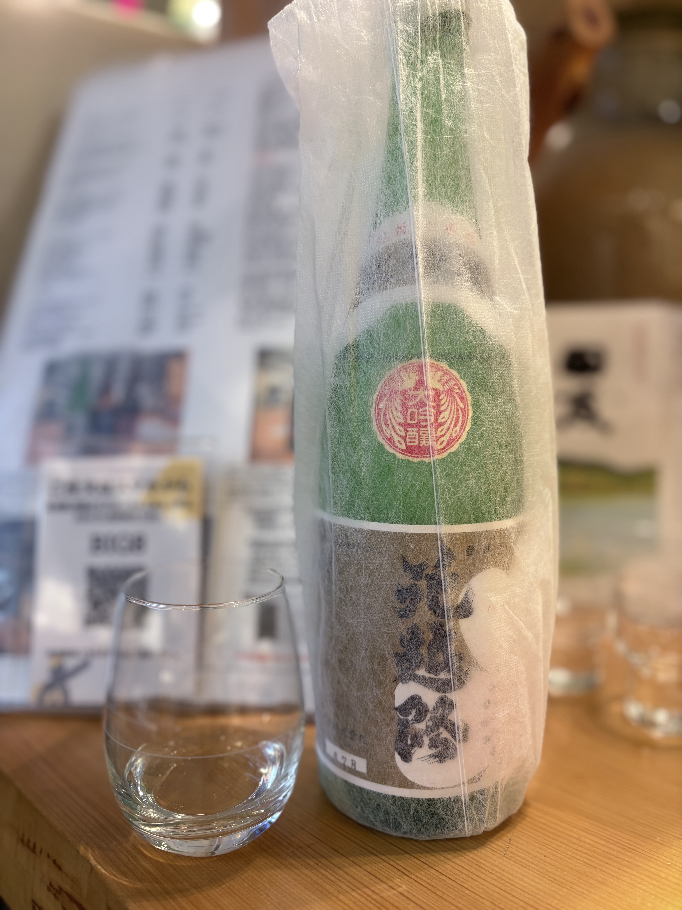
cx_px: 341
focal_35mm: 26
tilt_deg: -5.5
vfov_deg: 67.3
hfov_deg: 53.1
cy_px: 455
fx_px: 683
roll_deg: -0.1
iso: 160
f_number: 1.6
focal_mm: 5.96
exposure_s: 1/50
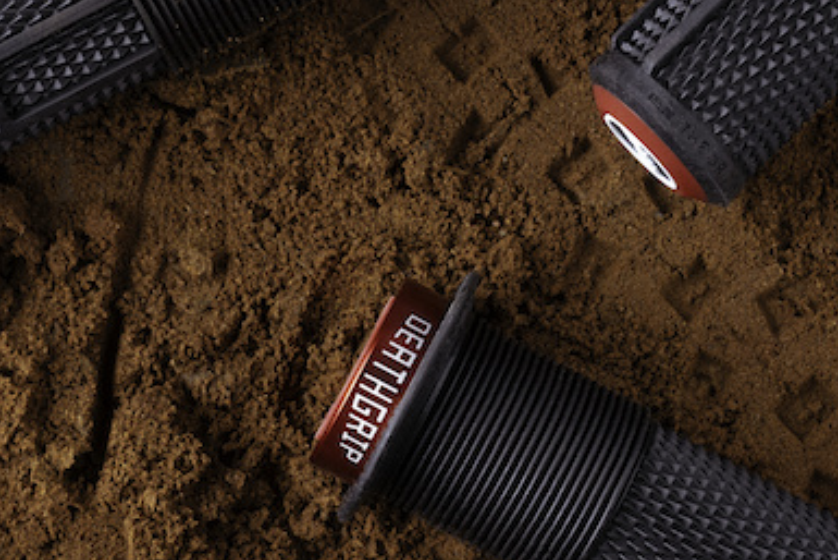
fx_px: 2468
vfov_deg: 12.9
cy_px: 387
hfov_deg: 19.3
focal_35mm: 106
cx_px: 396
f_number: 13
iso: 125
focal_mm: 34.2
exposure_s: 1/125
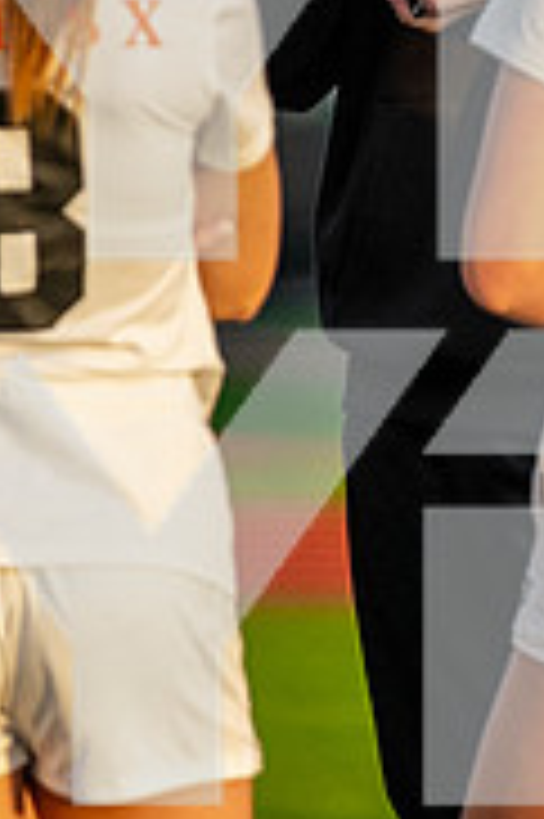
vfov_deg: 1.7
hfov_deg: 1.1
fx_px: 27863
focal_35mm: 1227
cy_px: -239
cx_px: 575
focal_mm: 200
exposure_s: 1/3200
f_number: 2.8
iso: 640
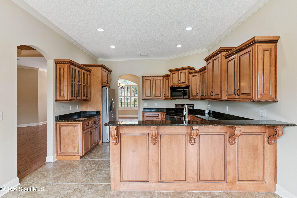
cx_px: 148
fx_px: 157
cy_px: 99
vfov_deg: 64.6
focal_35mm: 19
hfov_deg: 86.9
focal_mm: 19
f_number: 8
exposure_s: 1/15
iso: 250
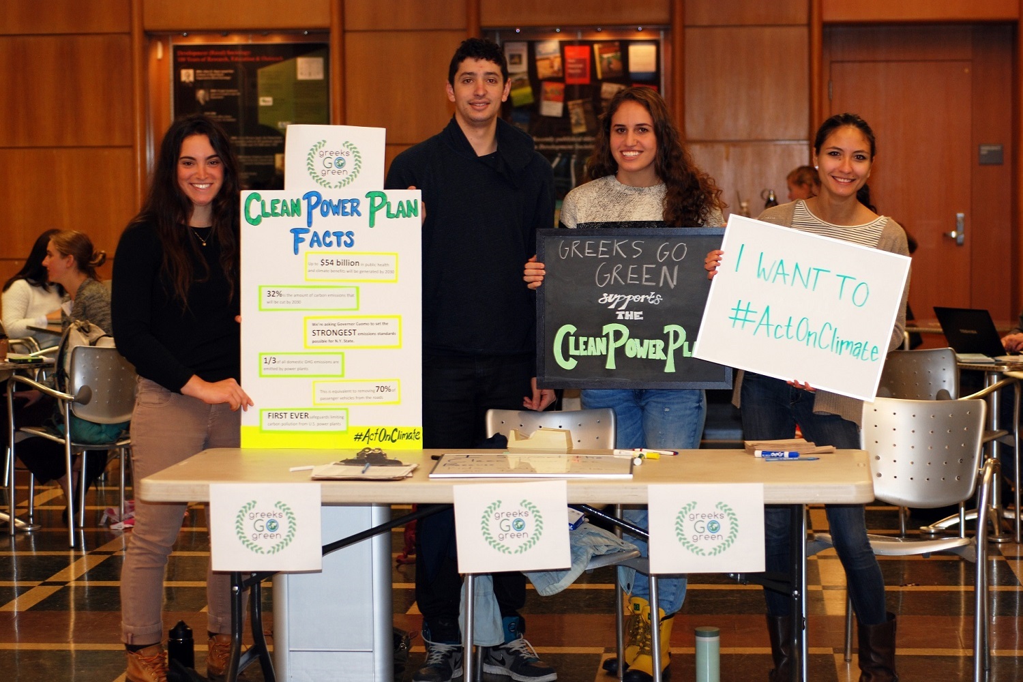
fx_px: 2557
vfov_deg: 15.2
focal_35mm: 90
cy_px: 341
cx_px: 512
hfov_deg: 22.6
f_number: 2.8
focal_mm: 60
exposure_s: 1/60
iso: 200
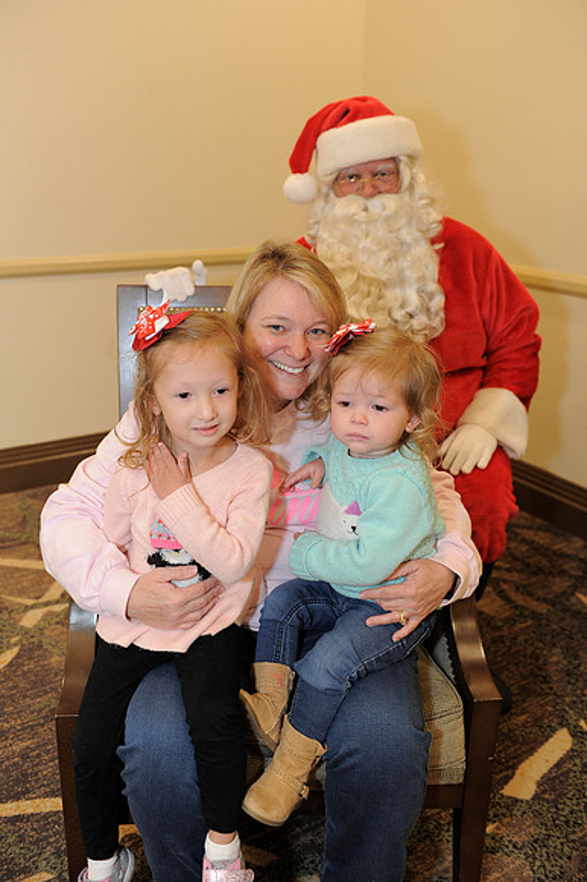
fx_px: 833
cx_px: 294
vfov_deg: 55.8
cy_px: 441
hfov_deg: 38.8
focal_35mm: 34
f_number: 4
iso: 1600
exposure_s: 1/100
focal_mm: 34
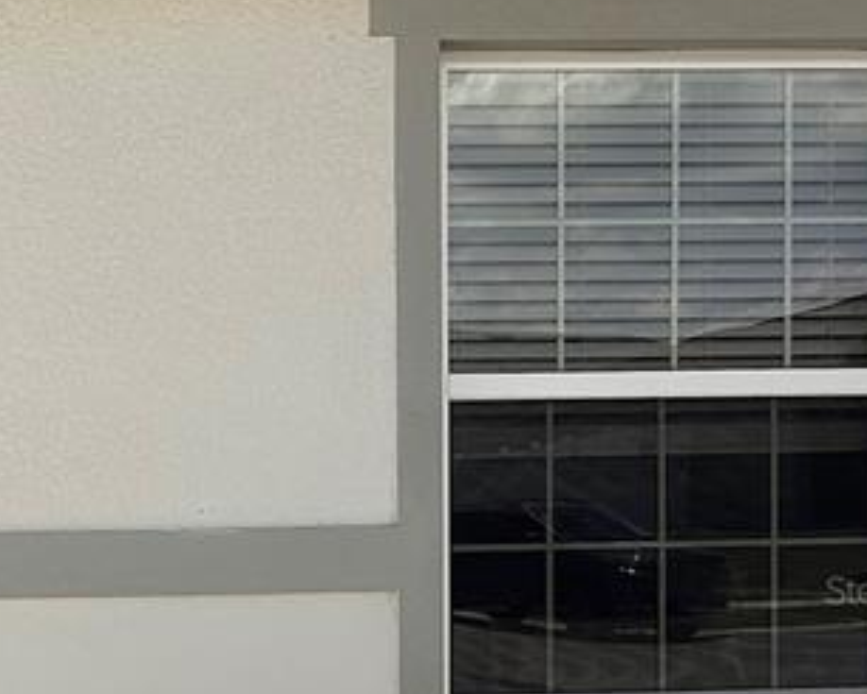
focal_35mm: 85
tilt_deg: -1.4
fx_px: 2182
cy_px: 589
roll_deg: +0.9
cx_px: -453
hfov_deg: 19.4
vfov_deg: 17.9
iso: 50
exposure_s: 1/4444
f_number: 1.5
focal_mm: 5.7
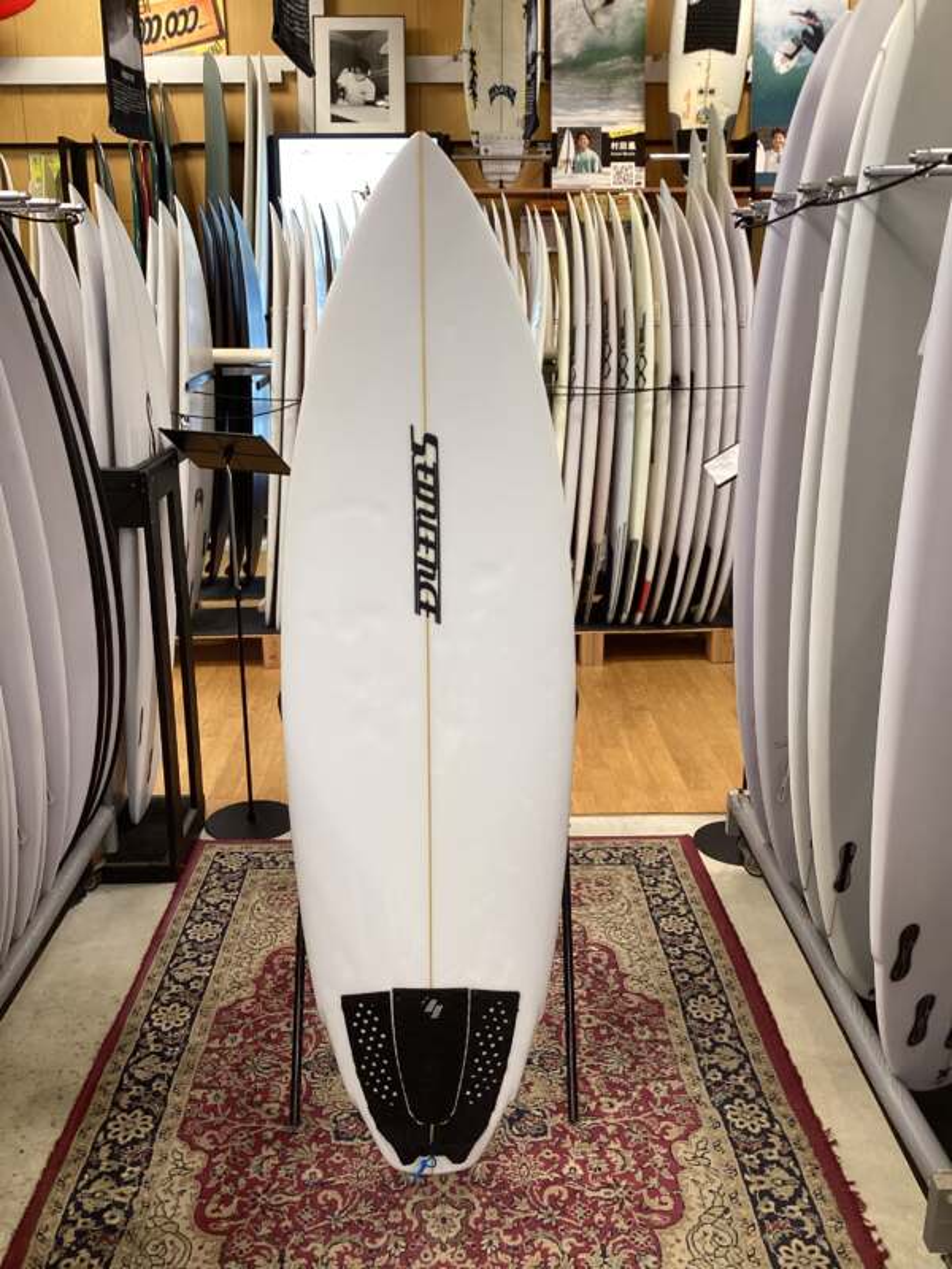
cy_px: 634
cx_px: 476
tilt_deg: -16.3
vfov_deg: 58.4
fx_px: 1137
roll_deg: -2.7
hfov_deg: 45.4
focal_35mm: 31
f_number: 2.4
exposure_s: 1/50
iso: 64
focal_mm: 3.3
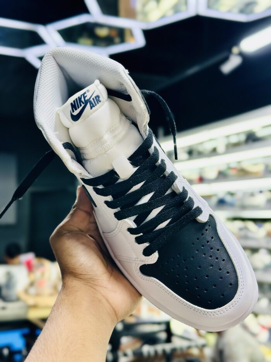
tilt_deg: +4.4
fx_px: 501
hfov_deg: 30.3
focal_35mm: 48
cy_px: 181
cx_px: 136
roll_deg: -0.1
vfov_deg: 39.7
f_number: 1.78
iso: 125
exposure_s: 1/100
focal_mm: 6.86
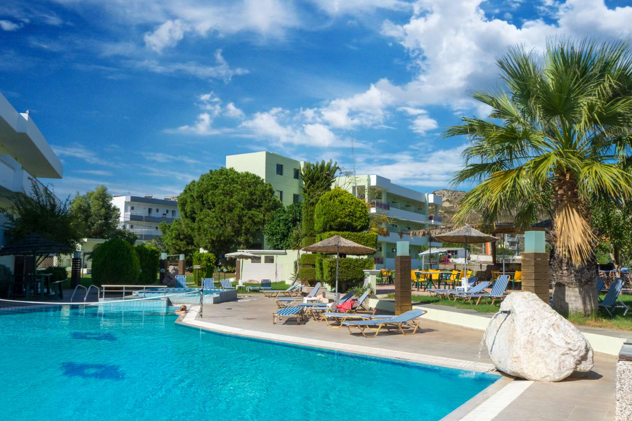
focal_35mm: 30
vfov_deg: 43.6
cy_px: 220
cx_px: 336
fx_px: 527
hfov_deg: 61.9
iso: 100
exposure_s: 1/125
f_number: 19
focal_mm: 28
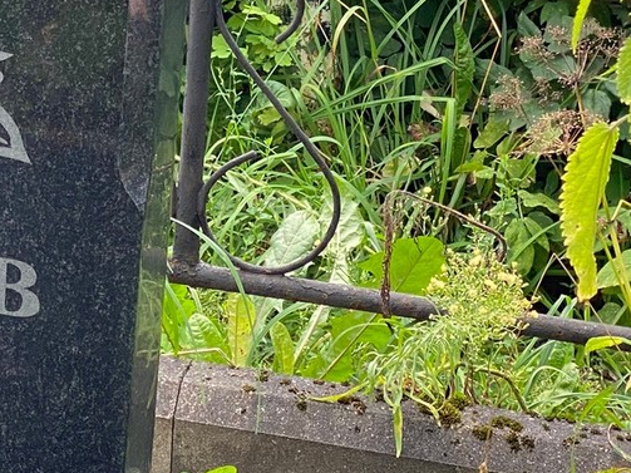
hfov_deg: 13.1
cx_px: -13
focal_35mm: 149
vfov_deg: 9.8
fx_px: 2715
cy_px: -63
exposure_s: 1/121
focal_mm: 6
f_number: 2
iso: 40
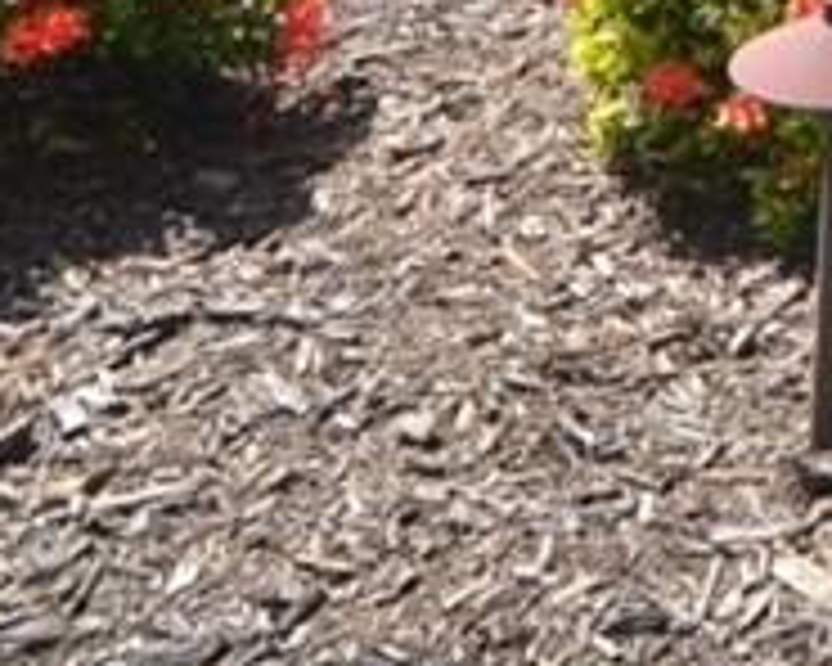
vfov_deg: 9.2
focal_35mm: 146
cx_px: 2141
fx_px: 3595
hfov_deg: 10.8
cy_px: -1060
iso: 100
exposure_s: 1/250
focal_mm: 12
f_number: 8
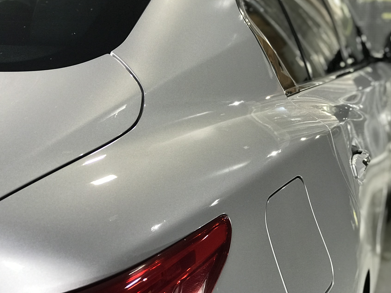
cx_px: 207
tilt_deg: -8.7
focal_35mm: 68
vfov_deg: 21.6
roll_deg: -0.5
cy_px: 121
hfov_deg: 28.6
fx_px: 768
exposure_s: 1/60
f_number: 2.8
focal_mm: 6.6
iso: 100
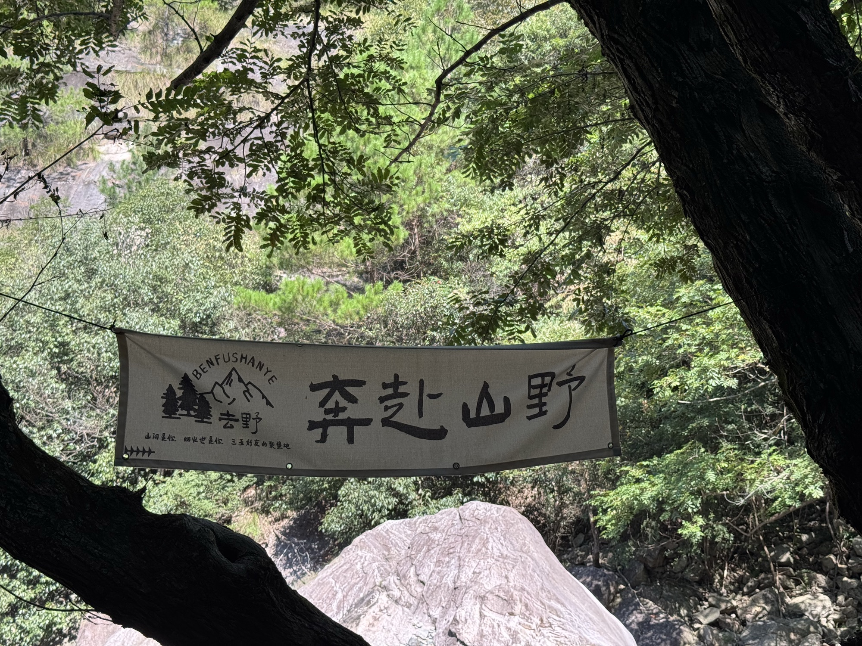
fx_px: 1195
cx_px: 431
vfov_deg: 30.3
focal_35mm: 48
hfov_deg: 39.7
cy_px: 323
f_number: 1.78
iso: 64
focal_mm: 6.76
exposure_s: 1/621
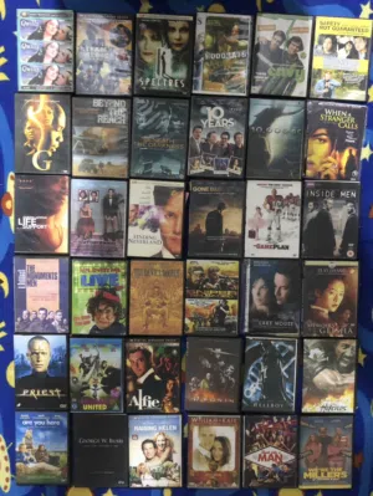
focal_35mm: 28
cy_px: 248
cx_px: 186
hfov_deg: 49.8
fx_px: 402
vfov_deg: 63.4
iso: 125
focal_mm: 3.99
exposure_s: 1/4
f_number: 1.8
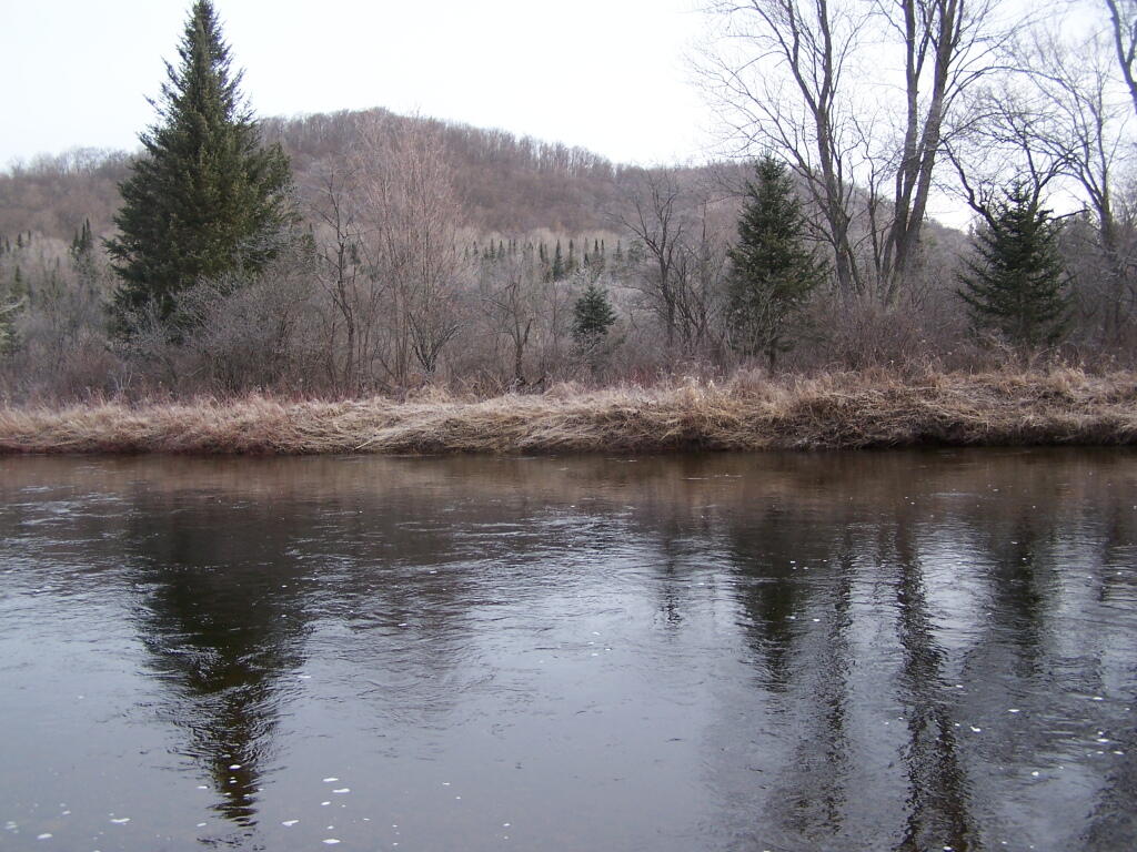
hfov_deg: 49.0
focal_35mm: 38
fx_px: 1248
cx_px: 568
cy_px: 426
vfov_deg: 37.7
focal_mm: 6.3
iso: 80
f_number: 2.8
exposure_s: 1/200
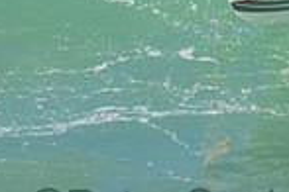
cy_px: -259
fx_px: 34645
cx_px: 309
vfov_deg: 0.3
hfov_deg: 0.5
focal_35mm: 4316
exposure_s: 1/2000
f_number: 11
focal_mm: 800
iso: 2200
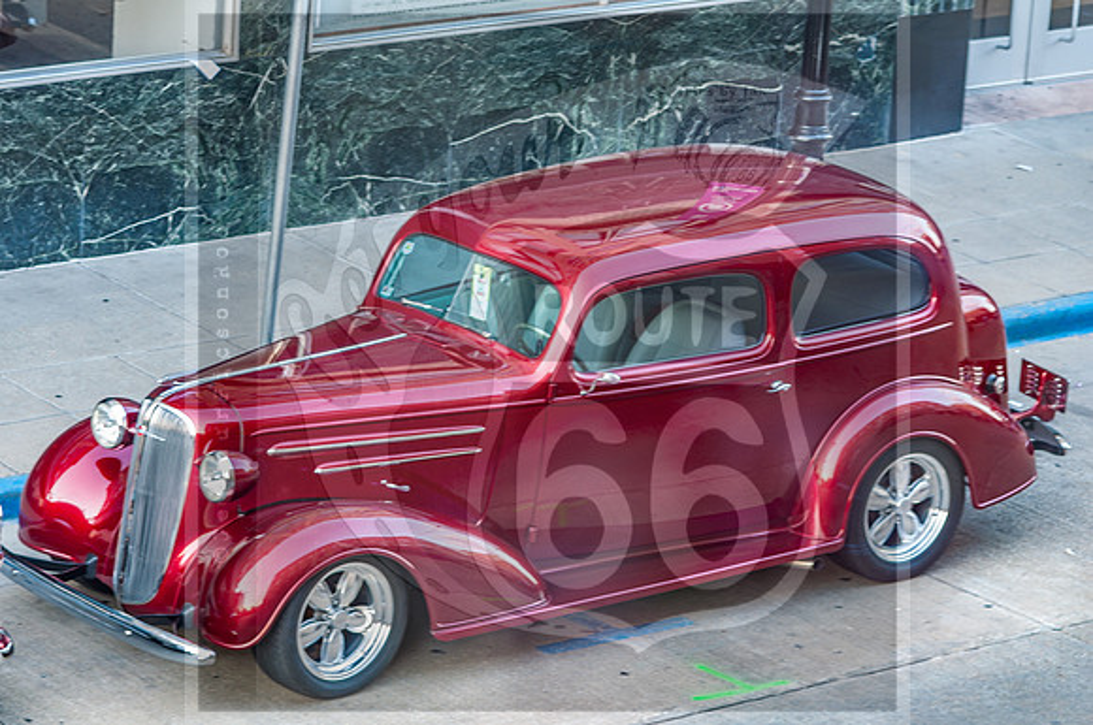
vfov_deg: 9.1
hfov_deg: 13.7
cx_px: 546
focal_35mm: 150
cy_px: 362
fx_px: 4548
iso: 100
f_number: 4.8
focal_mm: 100
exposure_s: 1/6
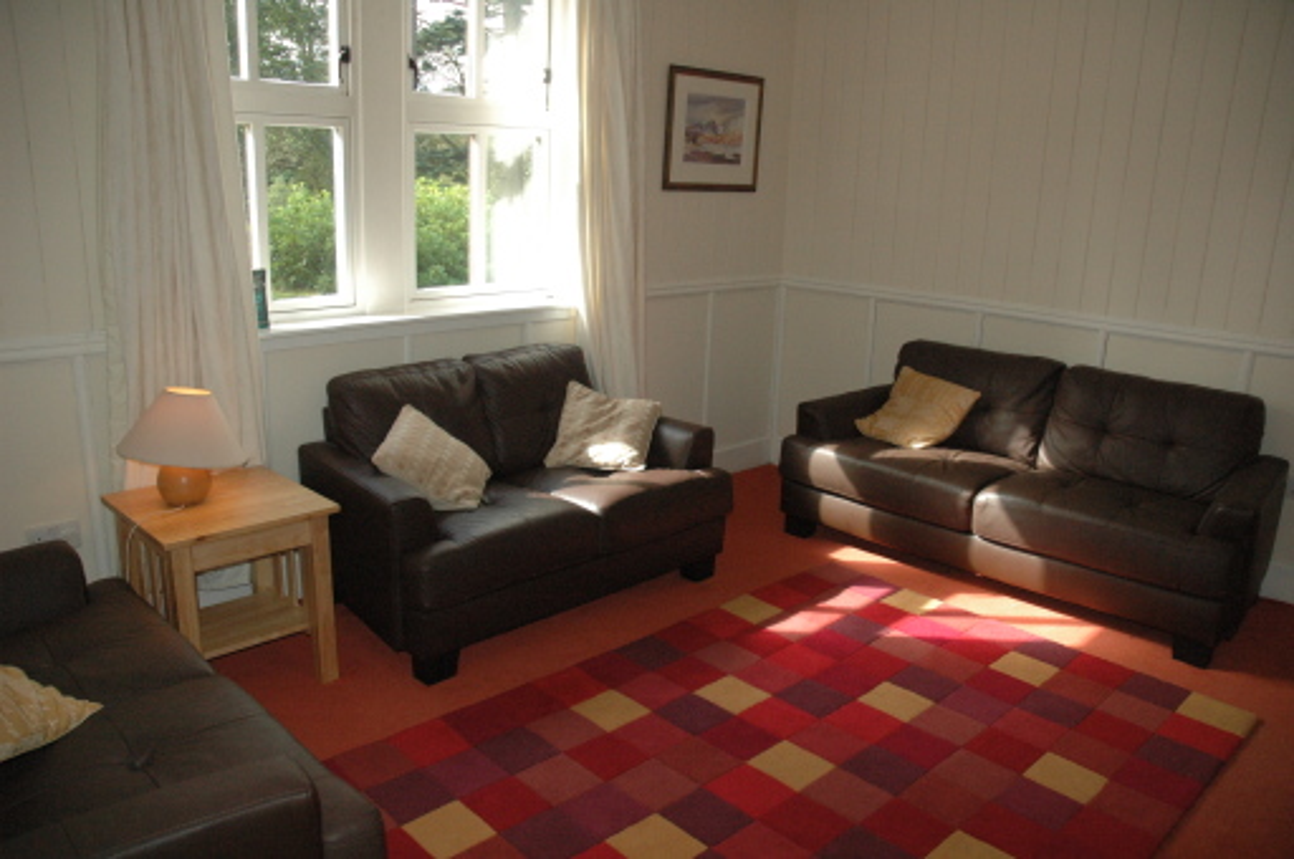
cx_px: 647
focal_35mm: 27
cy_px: 430
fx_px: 969
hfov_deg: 67.4
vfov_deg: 47.8
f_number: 4.5
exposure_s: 1/500
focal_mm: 18
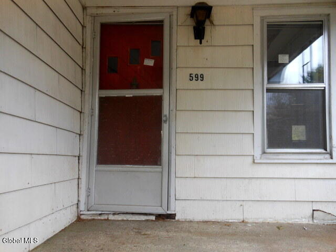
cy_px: 126
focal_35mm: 25
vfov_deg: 54.9
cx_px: 168
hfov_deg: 69.4
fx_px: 243
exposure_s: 1/125
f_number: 3.2
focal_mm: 4.5
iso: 125
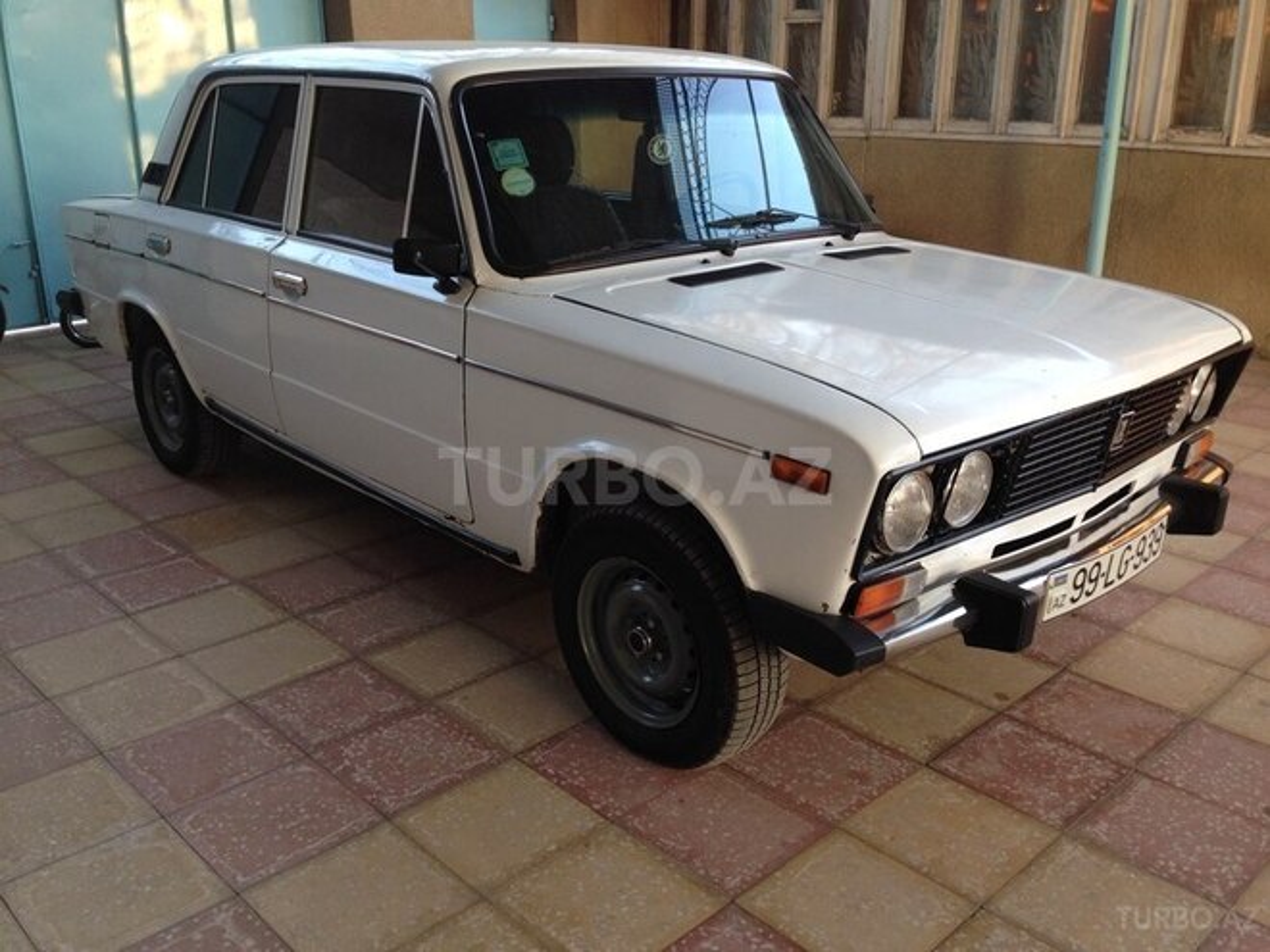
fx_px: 1211
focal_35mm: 33
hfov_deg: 55.4
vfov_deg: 42.9
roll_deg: -0.2
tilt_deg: -19.5
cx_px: 635
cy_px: 476
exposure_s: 1/40
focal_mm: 4.12
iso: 50
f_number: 2.4
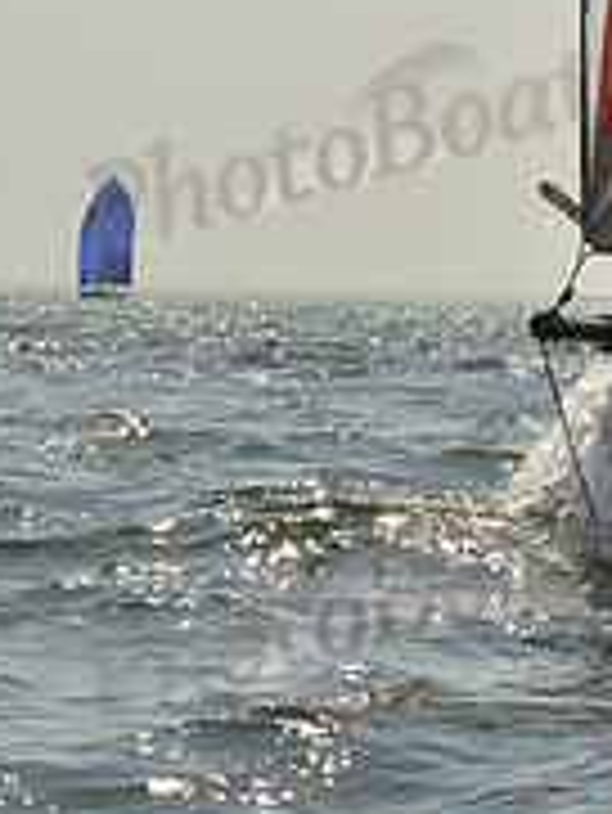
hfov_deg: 6.1
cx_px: 954
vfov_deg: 8.2
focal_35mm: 240
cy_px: 308
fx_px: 5651
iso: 200
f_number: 8
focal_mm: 78
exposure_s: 1/1250
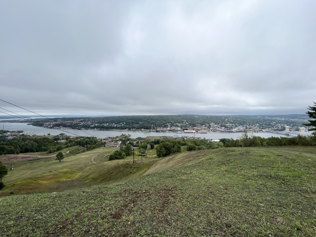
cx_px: 158
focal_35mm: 13
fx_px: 119
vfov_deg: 89.9
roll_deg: -0.3
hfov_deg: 106.2
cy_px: 118
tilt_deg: -1.3
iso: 32
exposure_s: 1/1410
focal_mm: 1.57
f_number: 1.8
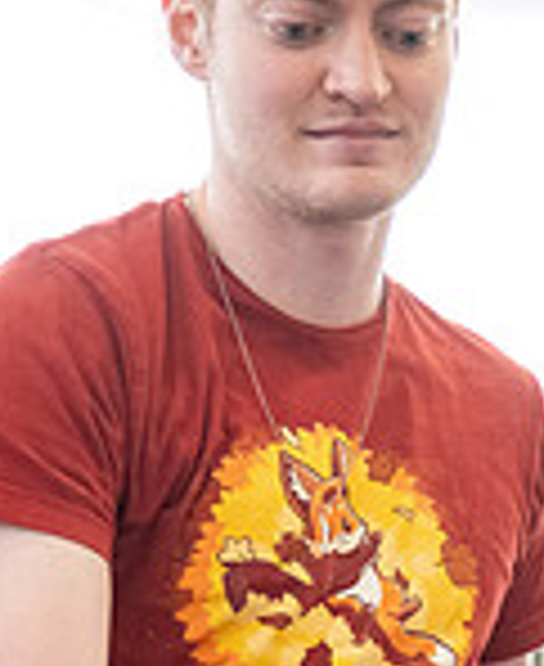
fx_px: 2026
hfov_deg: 14.9
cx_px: 602
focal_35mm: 102
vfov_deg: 18.0
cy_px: 724
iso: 2500
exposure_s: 1/320
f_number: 2.8
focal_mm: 24
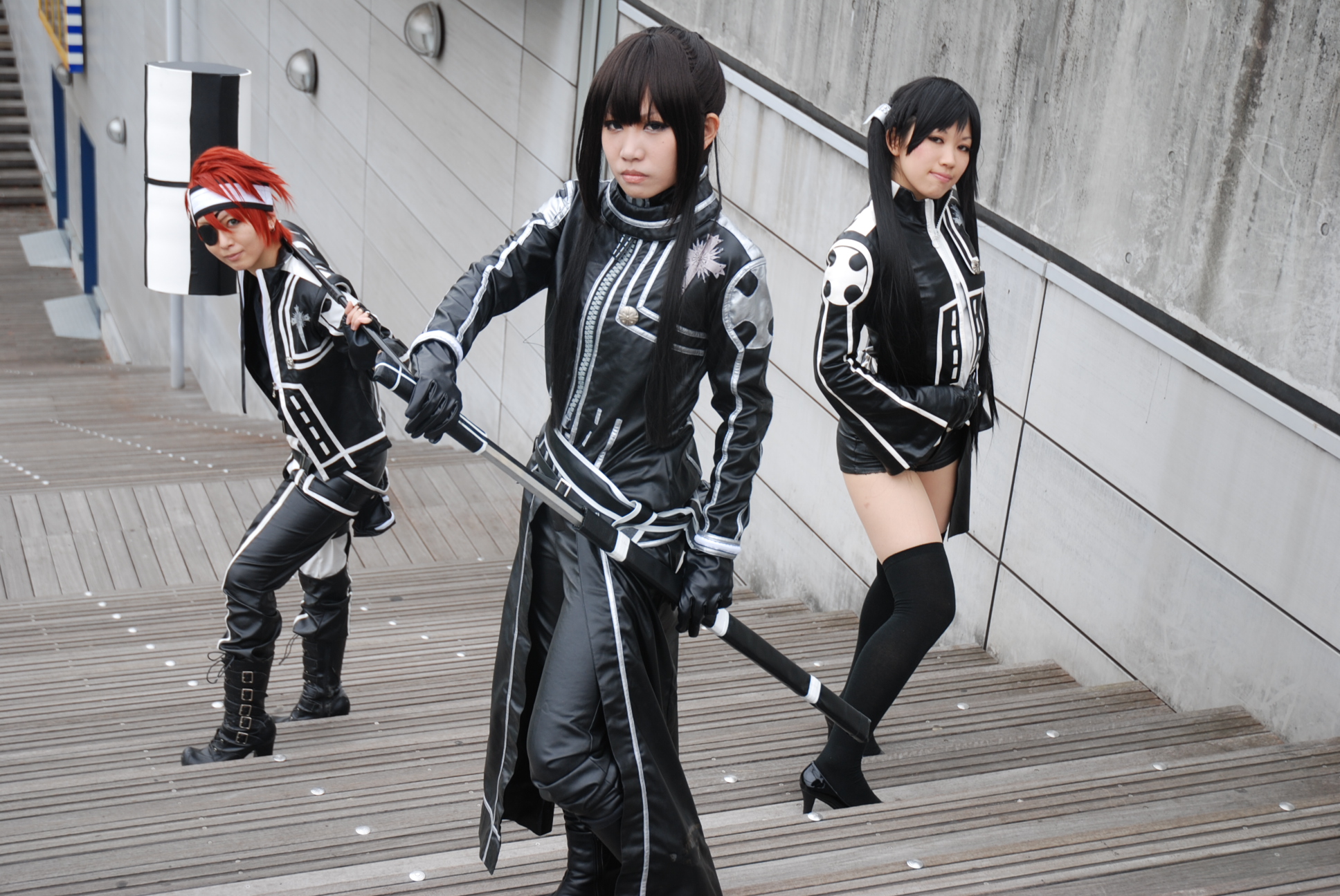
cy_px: 448
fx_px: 2124
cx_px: 670
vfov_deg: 23.8
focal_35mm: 57
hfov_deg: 35.0
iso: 100
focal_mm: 38
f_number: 4.2
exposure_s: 1/100
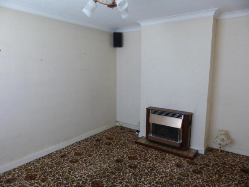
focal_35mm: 24
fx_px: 173
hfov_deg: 71.6
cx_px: 124
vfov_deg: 56.8
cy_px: 94
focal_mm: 4.3
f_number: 4.5
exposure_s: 1/25
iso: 400
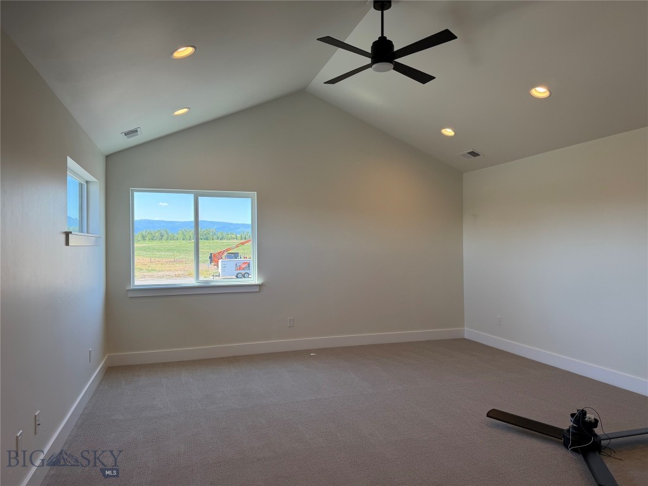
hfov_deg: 71.6
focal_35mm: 24
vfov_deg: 56.8
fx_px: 449
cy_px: 243
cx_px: 324
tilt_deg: -0.4
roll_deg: +1.0
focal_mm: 6.76
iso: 80
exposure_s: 1/207
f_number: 1.78
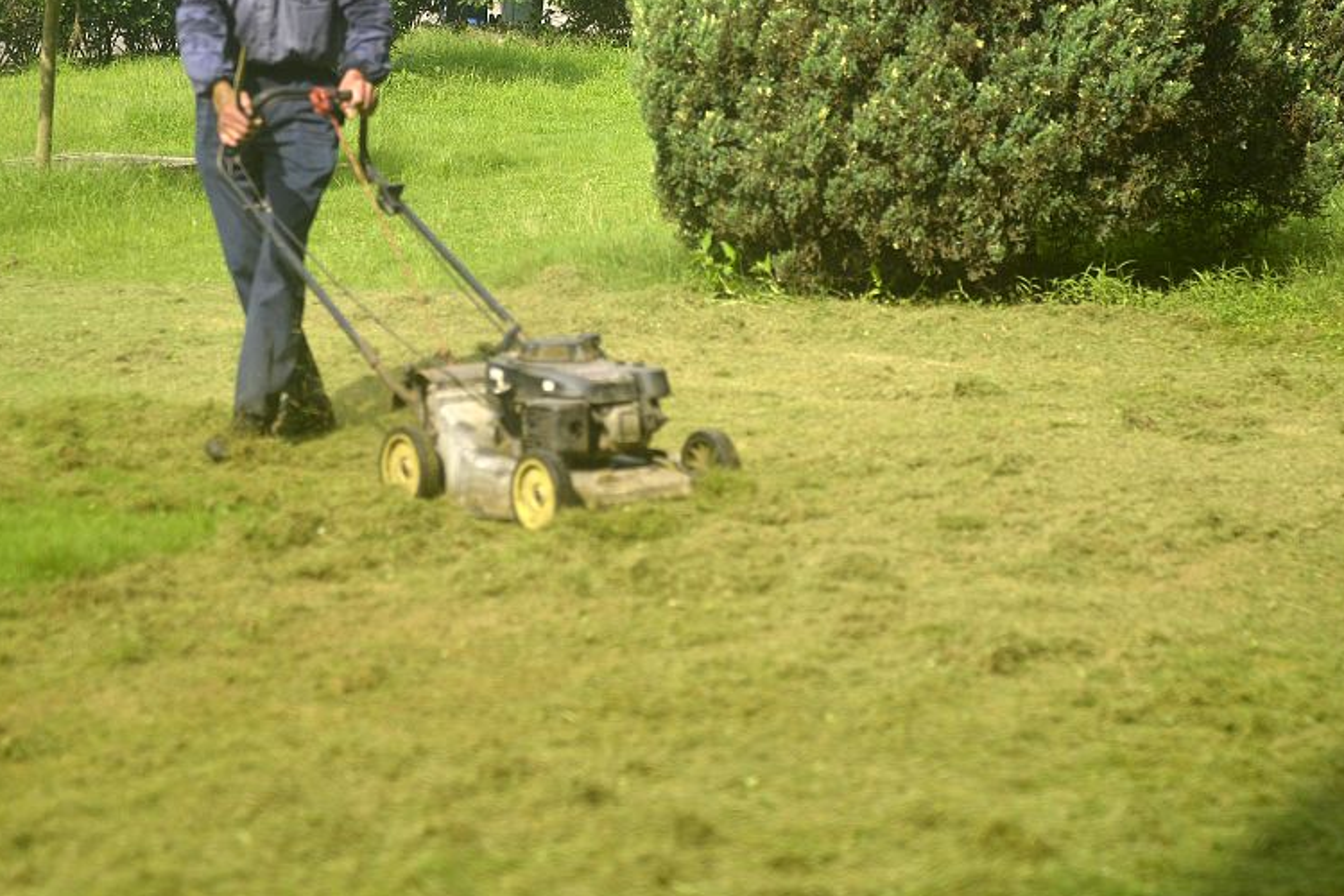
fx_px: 3584
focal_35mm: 96
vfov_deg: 14.2
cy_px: 219
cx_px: 747
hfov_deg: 21.2
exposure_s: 1/2000
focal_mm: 60
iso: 200
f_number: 2.8
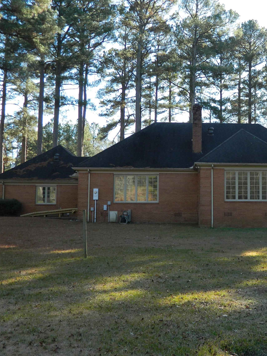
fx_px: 483
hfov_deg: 30.2
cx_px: 212
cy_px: 177
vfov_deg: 40.4
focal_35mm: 47
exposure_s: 1/125
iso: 80
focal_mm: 6.2
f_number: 3.3
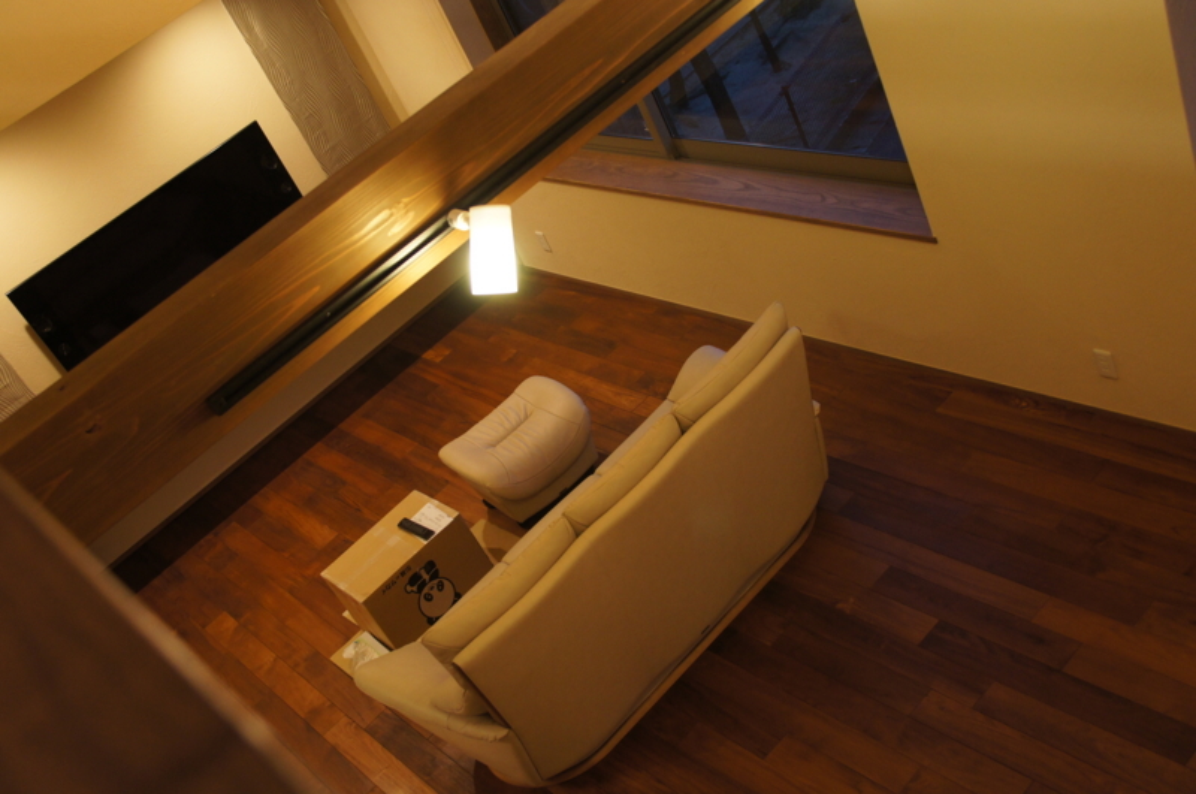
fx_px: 1294
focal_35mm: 39
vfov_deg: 34.1
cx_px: 598
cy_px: 397
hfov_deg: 49.6
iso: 1000
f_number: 4
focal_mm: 26
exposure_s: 1/40
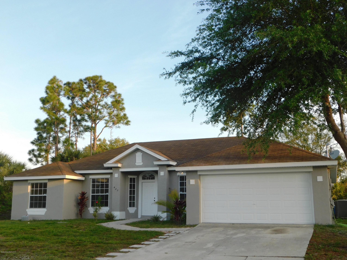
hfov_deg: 46.8
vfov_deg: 36.0
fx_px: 401
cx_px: 174
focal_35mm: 40
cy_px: 130
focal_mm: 7.1
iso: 125
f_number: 3.6
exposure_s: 1/200
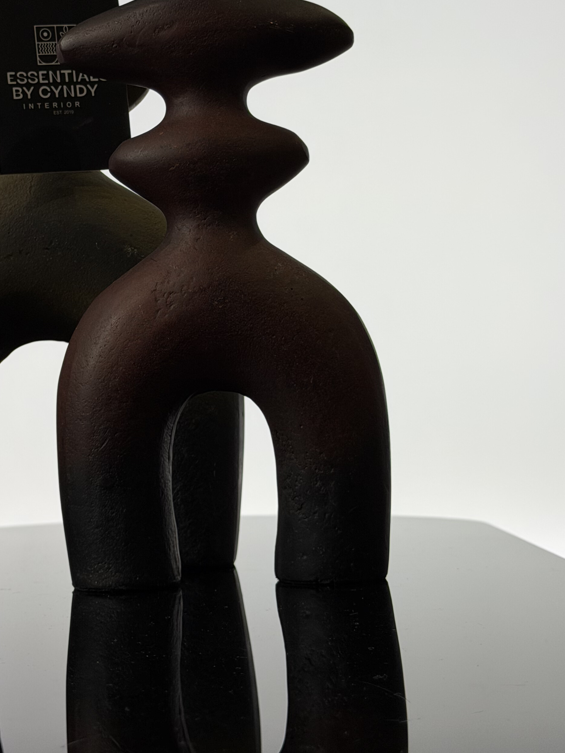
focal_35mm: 78
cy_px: 262
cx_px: 128
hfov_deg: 18.8
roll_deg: +1.6
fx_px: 1697
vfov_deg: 24.9
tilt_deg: +4.2
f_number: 1.78
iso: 50
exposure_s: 1/152
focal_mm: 6.76
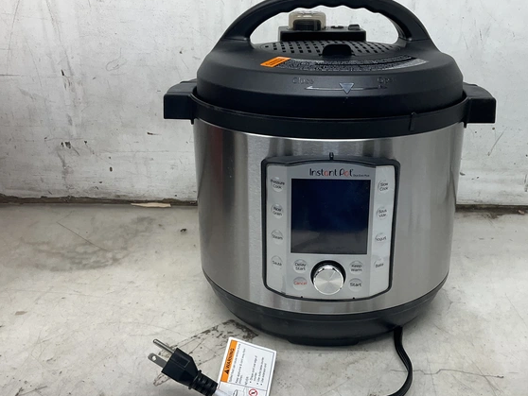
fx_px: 595
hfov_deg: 47.6
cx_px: 308
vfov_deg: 36.8
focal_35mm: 39
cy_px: 207
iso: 50
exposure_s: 1/120
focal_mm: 3
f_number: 1.8
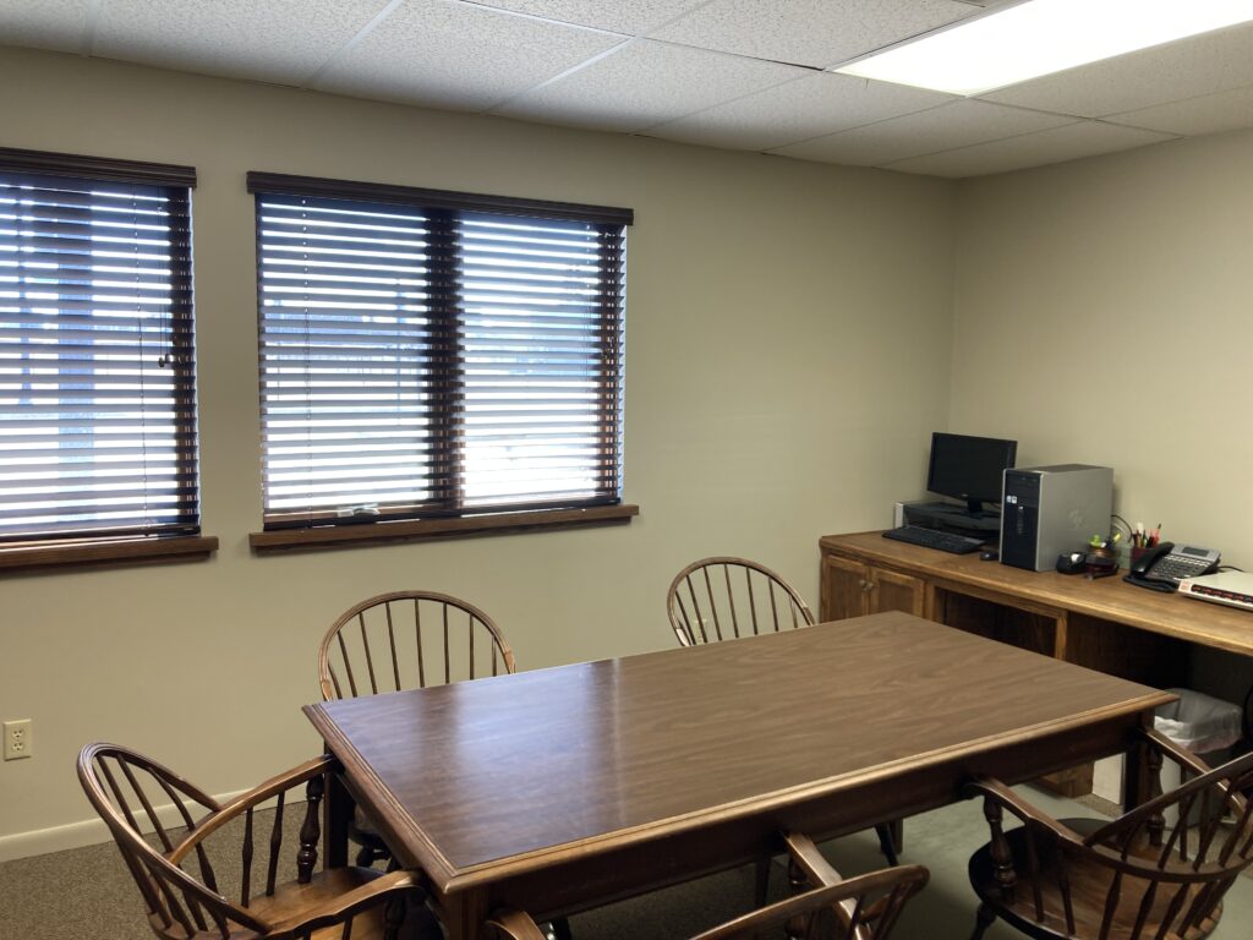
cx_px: 626
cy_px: 470
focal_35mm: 28
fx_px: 1014
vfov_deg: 49.7
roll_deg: -0.6
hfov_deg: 63.4
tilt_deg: -5.5
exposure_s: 1/120
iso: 50
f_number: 1.8
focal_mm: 3.99
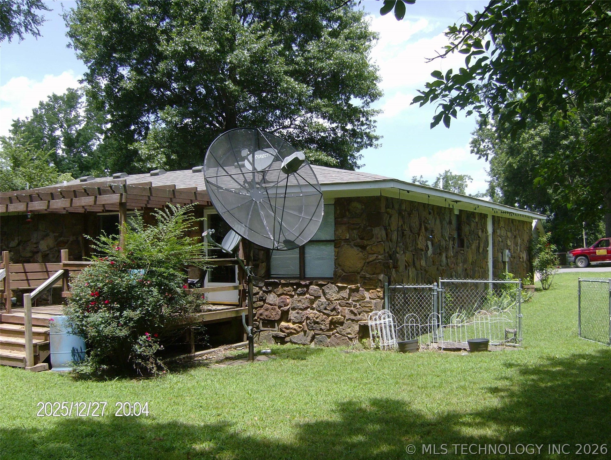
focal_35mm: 36
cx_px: 306
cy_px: 230
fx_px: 636
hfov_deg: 51.3
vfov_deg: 39.7
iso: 100
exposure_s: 1/421
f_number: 4.7
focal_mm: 6
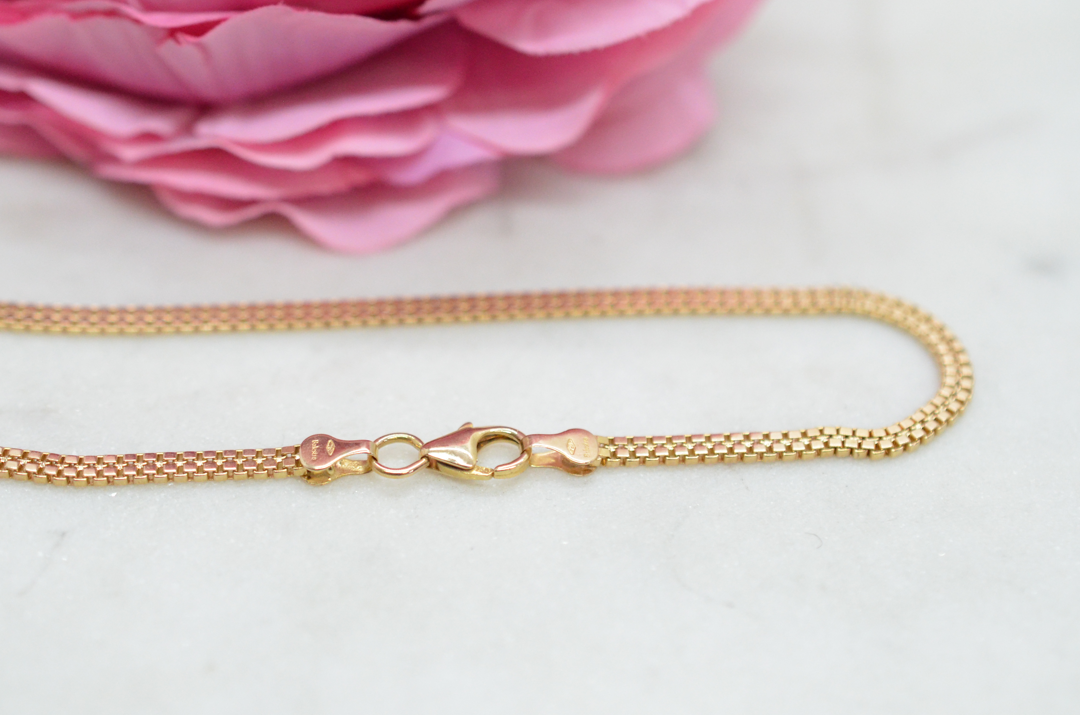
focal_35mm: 76
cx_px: 457
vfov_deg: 17.9
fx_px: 2275
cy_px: 370
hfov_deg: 26.7
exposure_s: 1/1600
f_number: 4
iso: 2500
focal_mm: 40
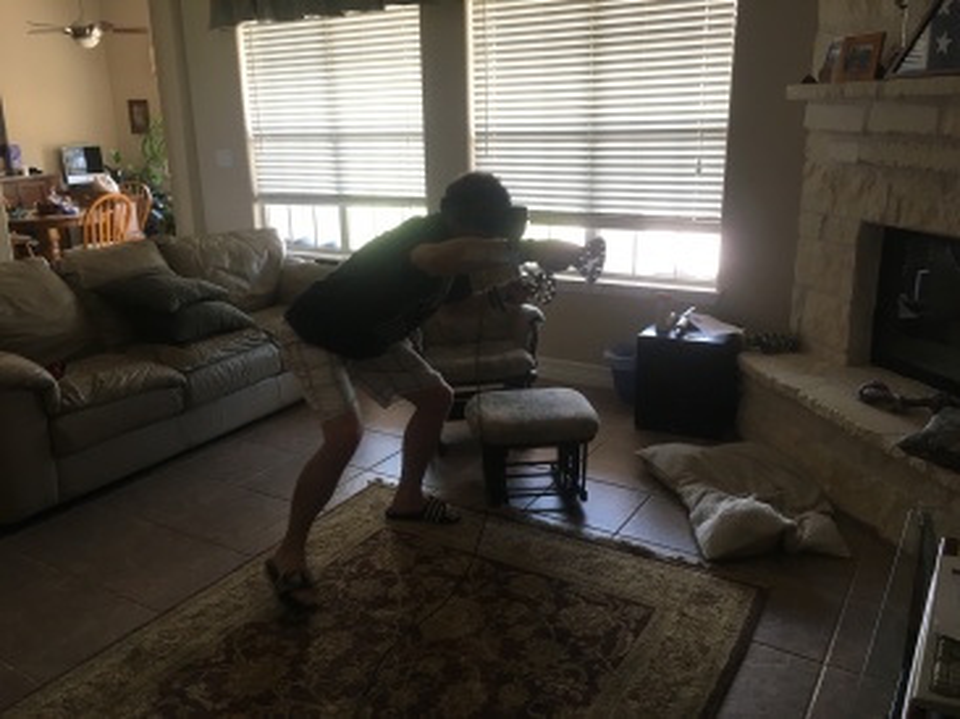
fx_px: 804
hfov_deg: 61.7
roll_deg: +2.3
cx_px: 480
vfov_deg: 48.2
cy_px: 360
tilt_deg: -18.7
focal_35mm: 29
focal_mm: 4.15
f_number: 2.2
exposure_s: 1/30
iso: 50
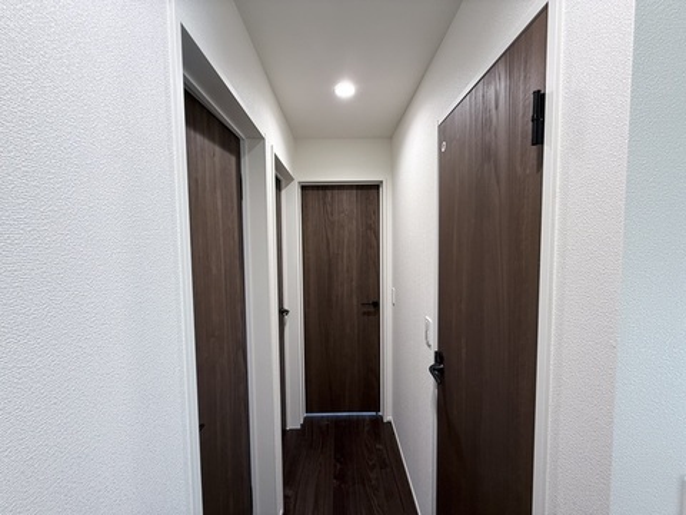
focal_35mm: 14
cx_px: 343
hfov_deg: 102.1
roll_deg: +0.3
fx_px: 277
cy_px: 258
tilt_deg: -3.1
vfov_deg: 85.7
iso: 250
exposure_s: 1/50
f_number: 2.2
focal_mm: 2.22
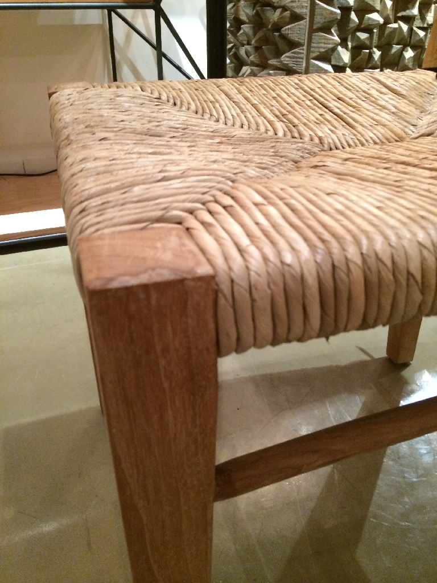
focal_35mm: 30
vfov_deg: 60.0
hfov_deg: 46.8
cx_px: 218
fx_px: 505
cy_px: 292
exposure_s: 1/20
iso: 320
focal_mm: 4.12
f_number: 2.2
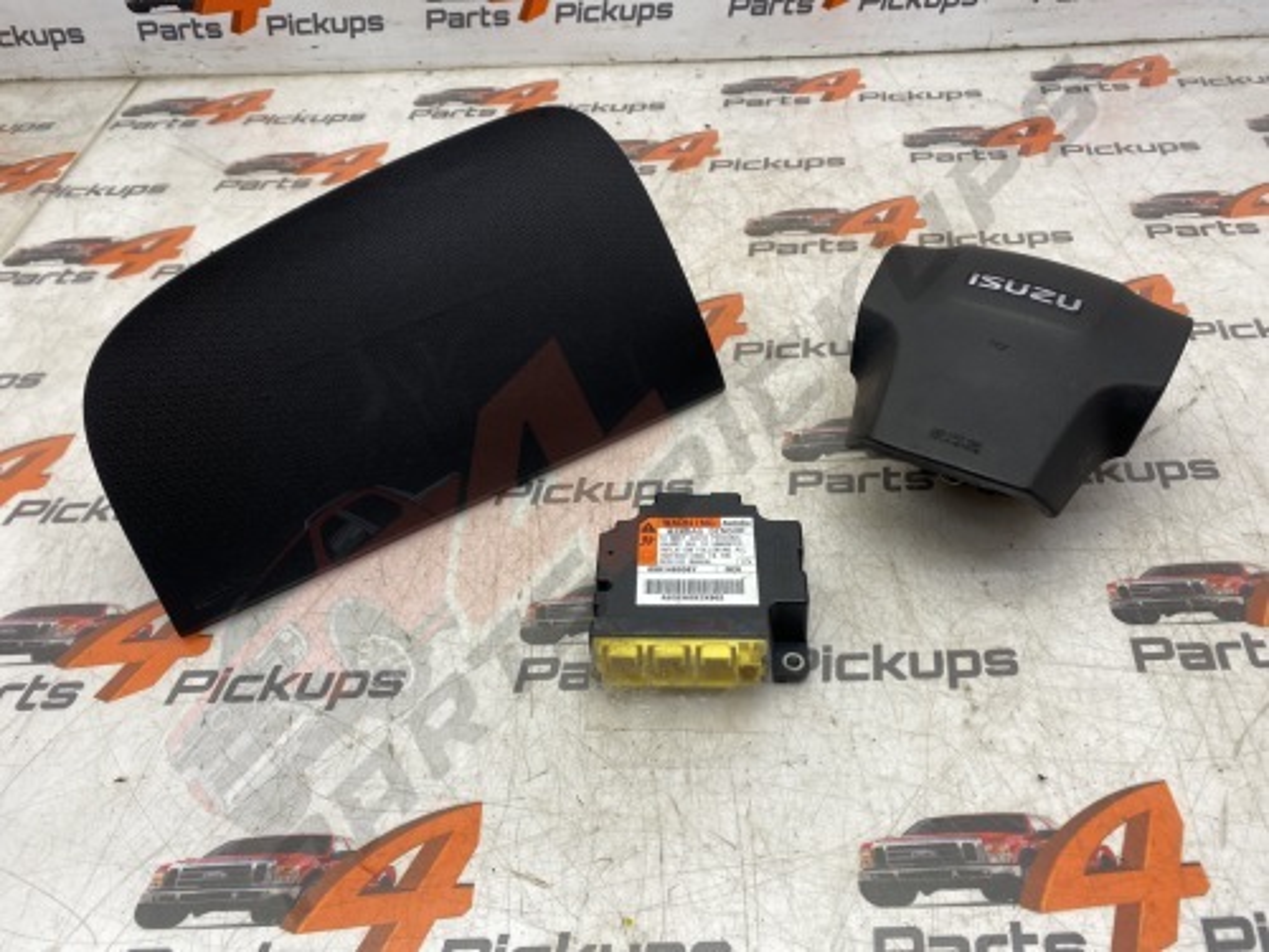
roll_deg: +1.7
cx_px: 634
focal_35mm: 26
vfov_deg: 53.1
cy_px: 476
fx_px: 953
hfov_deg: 67.3
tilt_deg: -44.8
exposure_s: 1/100
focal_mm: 4.25
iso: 32
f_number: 1.8
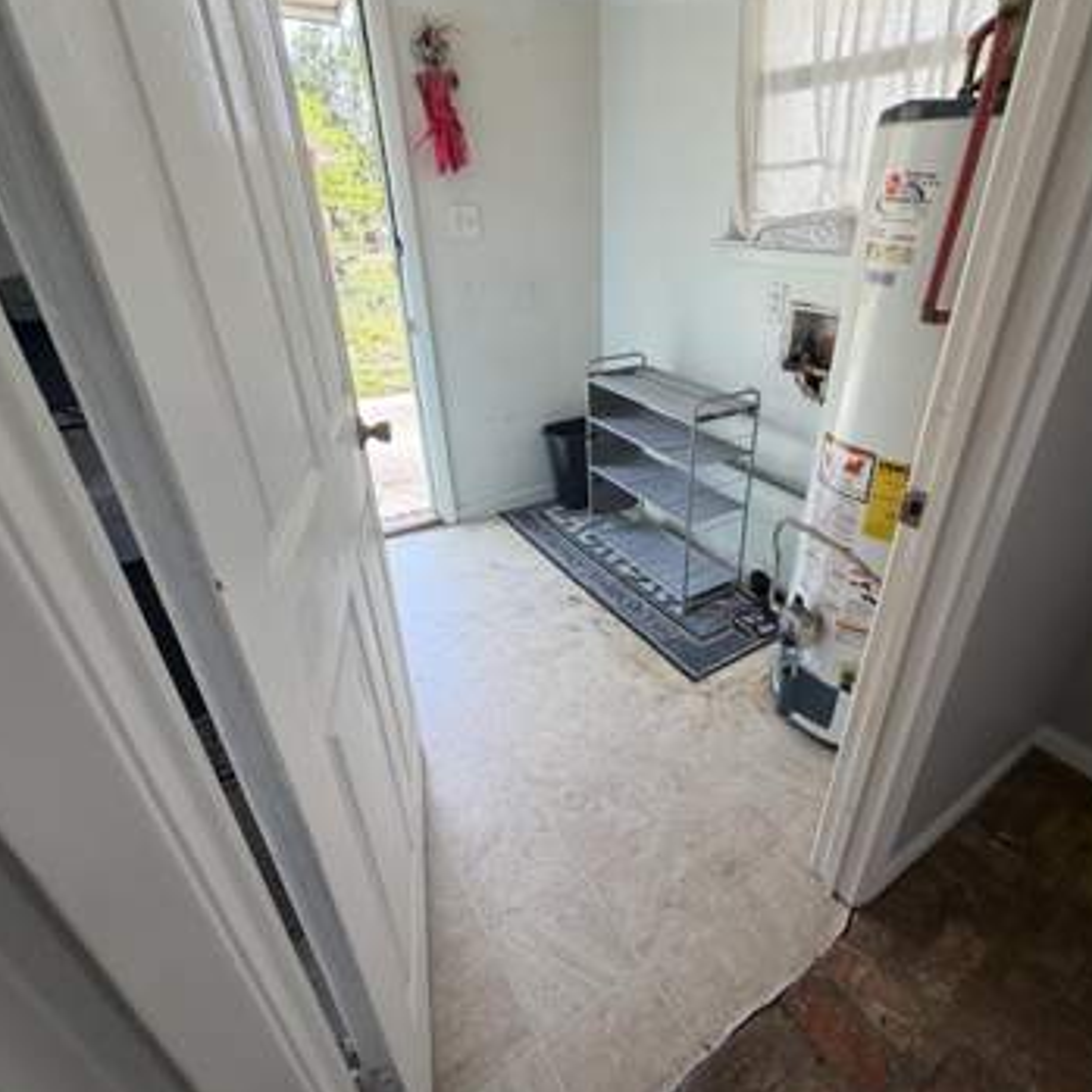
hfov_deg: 83.3
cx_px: 635
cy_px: 543
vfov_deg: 84.0
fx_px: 607
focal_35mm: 17
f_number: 2.2
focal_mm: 2.22
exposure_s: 1/120
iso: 200
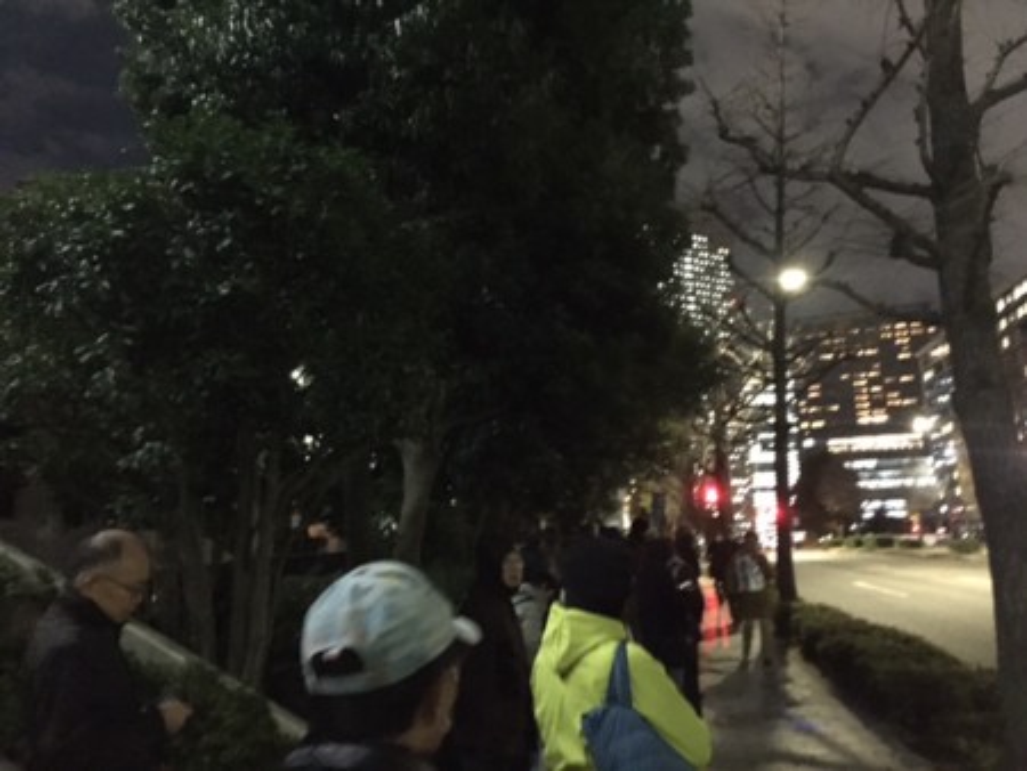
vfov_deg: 48.3
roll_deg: +0.6
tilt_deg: +11.5
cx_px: 514
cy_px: 386
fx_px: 861
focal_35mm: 29
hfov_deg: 61.6
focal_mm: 4.15
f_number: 2.2
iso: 1600
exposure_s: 1/15
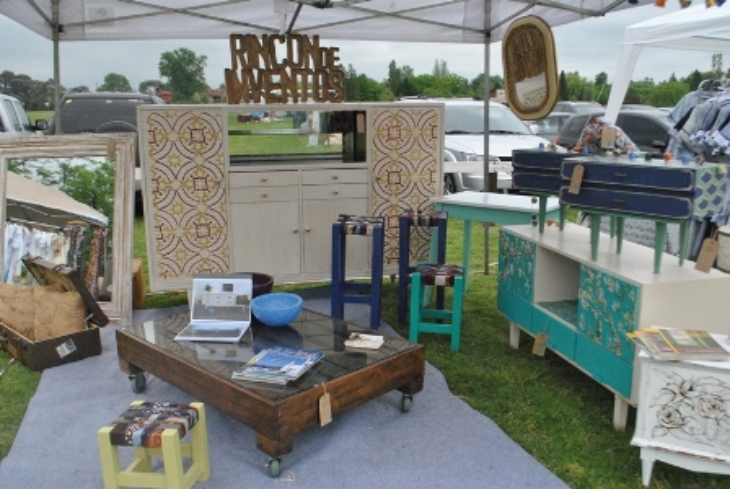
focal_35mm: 33
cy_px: 244
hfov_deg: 57.2
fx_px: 670
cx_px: 365
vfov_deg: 40.1
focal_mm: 22
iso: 1600
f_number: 7.1
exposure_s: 1/3200
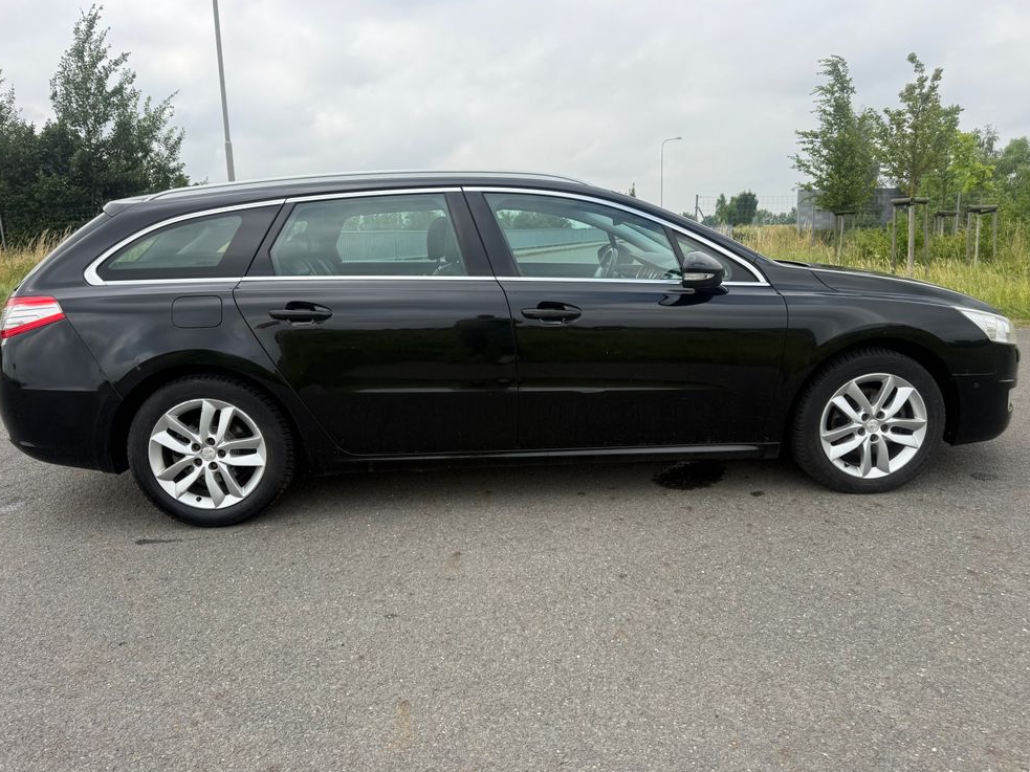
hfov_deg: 69.4
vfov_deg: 54.9
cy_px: 380
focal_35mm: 25
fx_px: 744
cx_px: 527
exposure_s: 1/2110
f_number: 1.78
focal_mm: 6.76
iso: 80
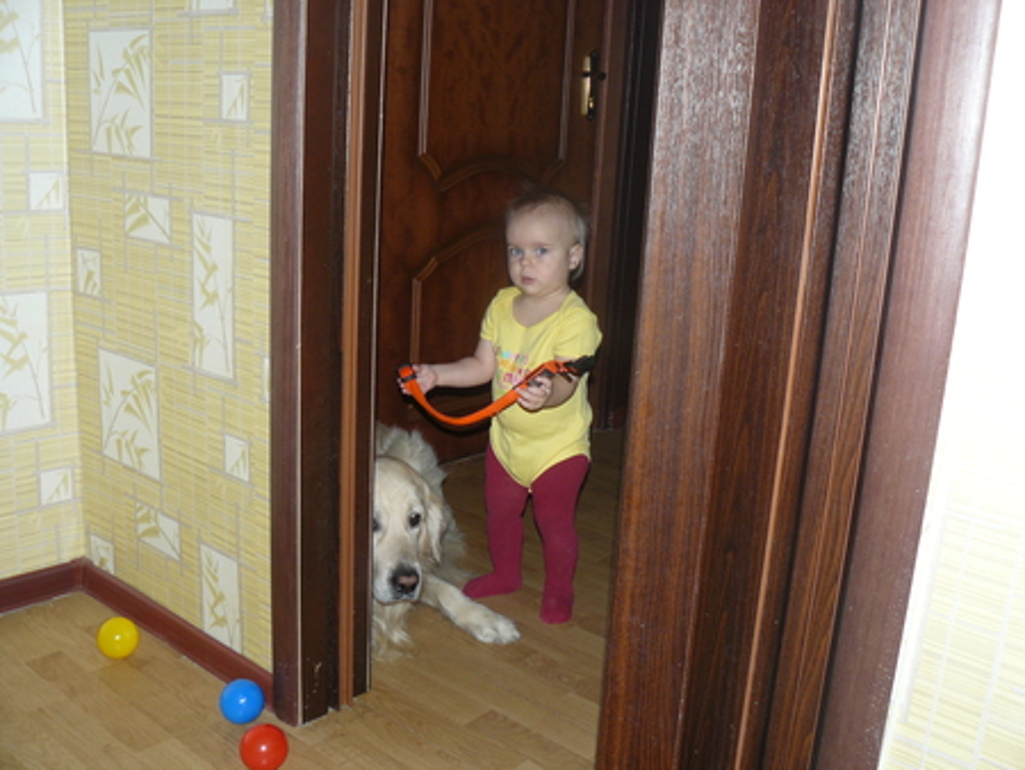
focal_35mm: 36
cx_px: 512
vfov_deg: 39.7
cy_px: 385
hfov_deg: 51.3
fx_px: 1067
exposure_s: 1/30
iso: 100
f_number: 2.8
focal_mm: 6
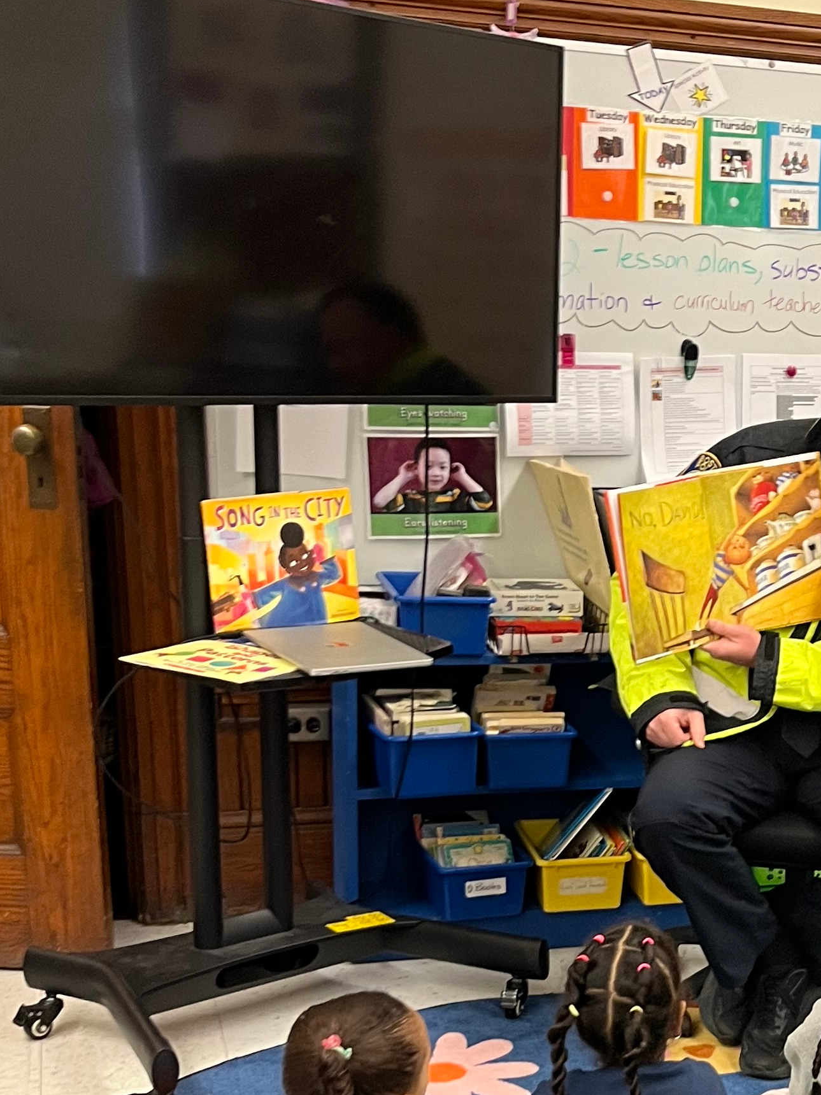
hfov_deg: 22.9
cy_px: 811
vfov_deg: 31.2
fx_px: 1929
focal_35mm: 61
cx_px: 850
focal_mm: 5.1
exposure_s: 1/60
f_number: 1.6
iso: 125
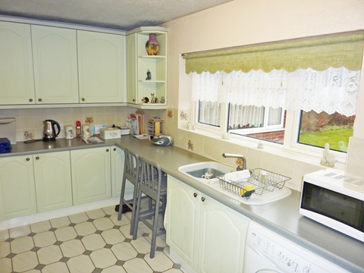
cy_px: 136
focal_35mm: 25
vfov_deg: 54.9
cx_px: 182
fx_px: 263
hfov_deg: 69.4
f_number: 3.3
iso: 100
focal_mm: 4.1
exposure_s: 1/30
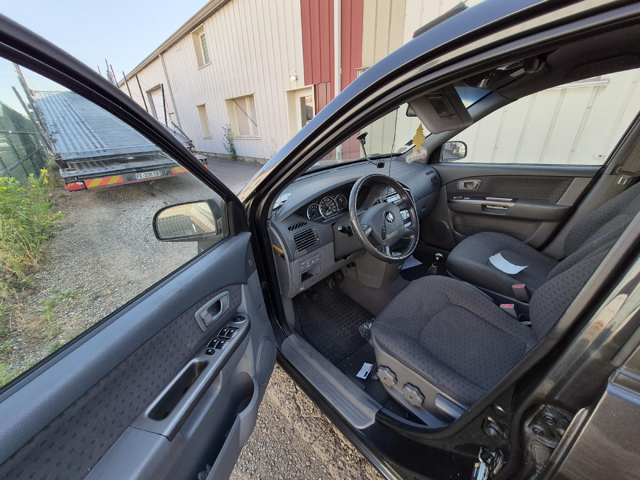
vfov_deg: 89.9
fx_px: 240
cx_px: 320
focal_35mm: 13
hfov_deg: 106.2
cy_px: 240
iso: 40
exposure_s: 1/204
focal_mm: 1.74
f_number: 2.2
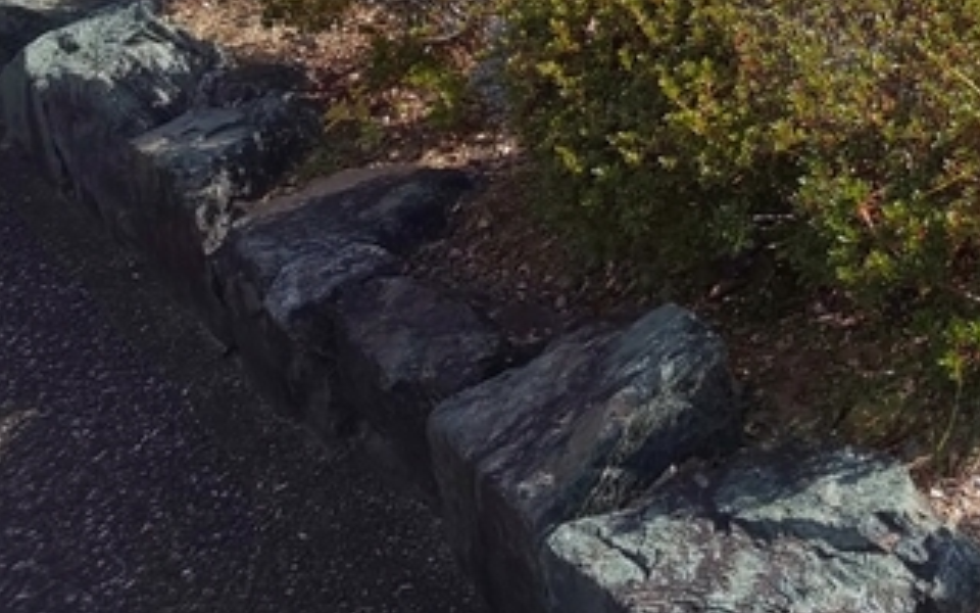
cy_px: -291
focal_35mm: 53
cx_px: 1219
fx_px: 1416
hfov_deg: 31.2
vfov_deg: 20.9
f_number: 1.94
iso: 28
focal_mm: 3.45
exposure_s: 1/900
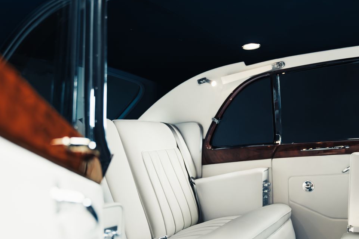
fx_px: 479
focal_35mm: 48
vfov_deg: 27.9
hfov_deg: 40.9
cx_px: 221
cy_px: 156
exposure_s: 1/5
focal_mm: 36
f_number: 2.8
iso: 125
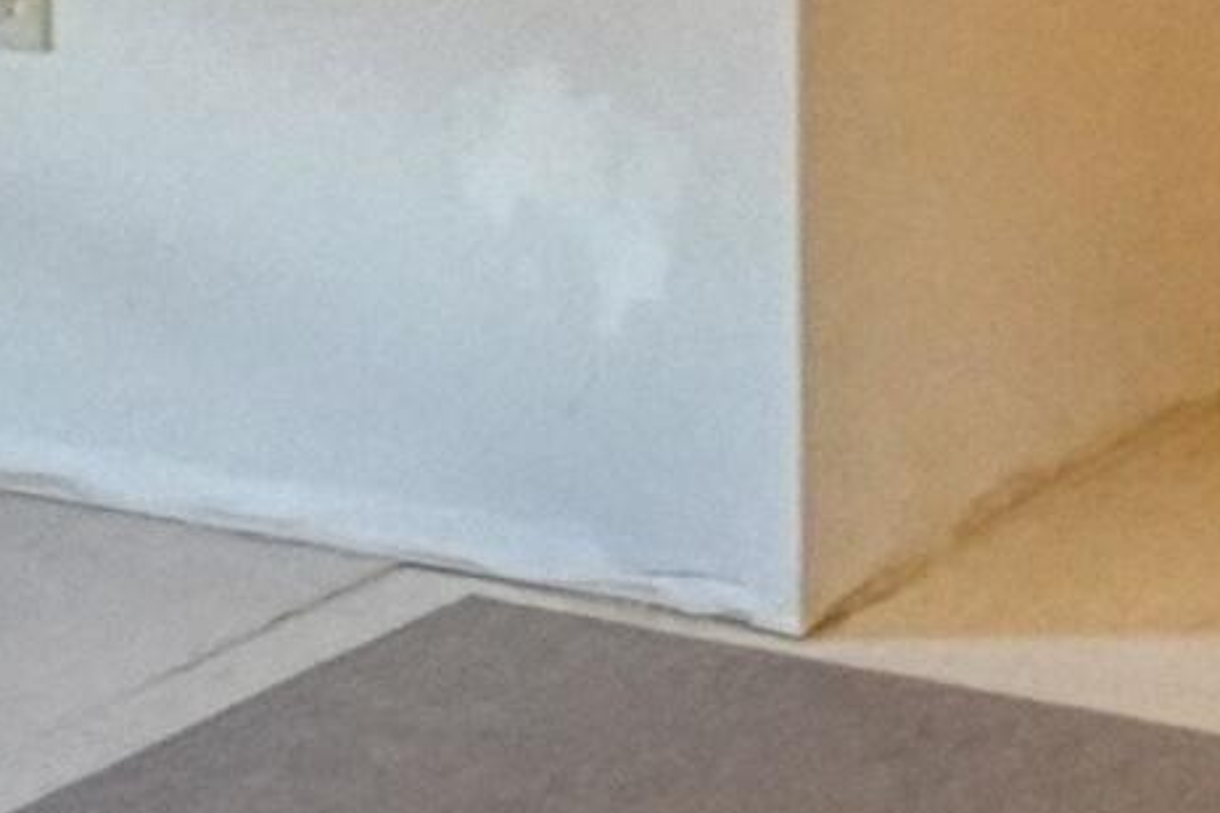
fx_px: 5286
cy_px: -878
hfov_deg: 13.0
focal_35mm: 156
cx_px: 1149
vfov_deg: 8.3
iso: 10000
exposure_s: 1/4
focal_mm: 16
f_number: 22
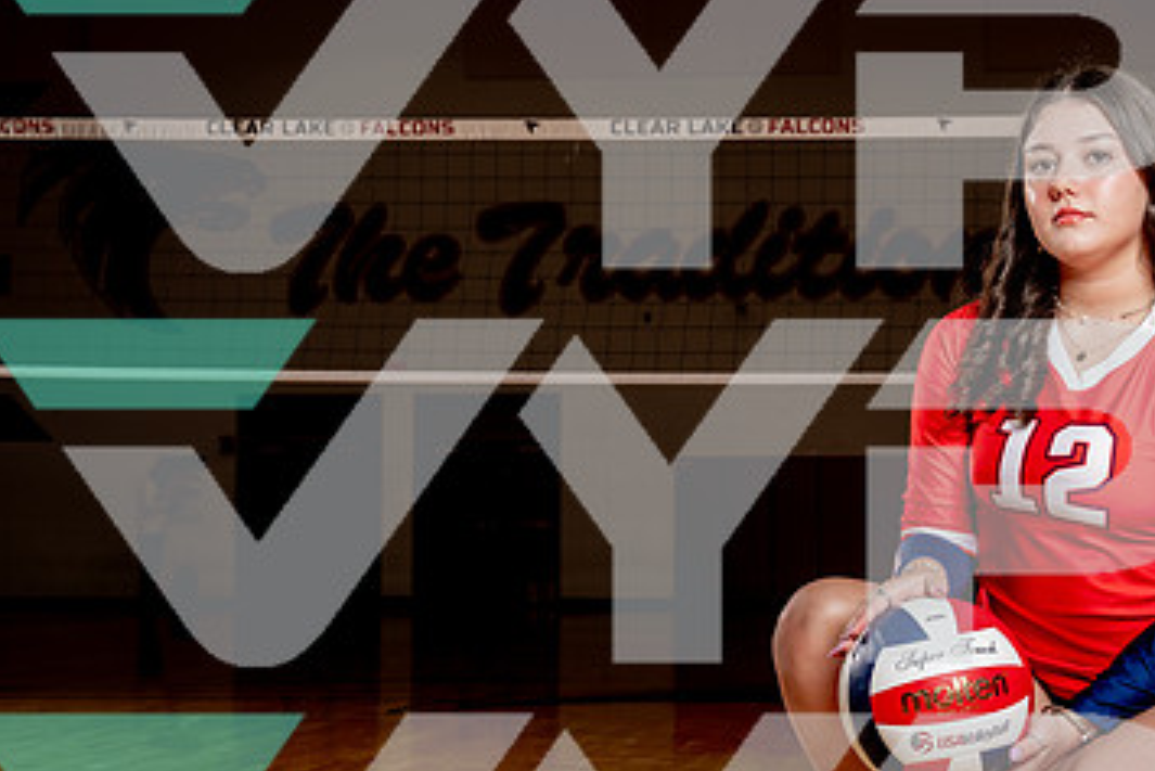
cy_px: 486
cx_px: 794
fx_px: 1894
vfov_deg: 23.0
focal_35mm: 59
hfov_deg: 33.5
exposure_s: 1/250
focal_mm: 35
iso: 125
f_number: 5.6
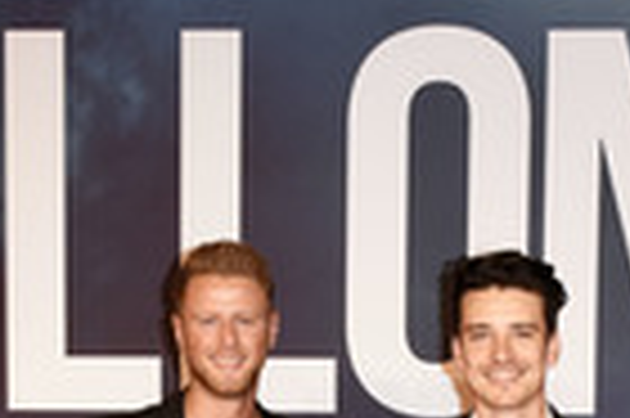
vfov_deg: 11.2
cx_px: 295
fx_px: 2028
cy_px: 670
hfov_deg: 17.7
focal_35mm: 116
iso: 400
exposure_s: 1/100
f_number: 6.3
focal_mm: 24
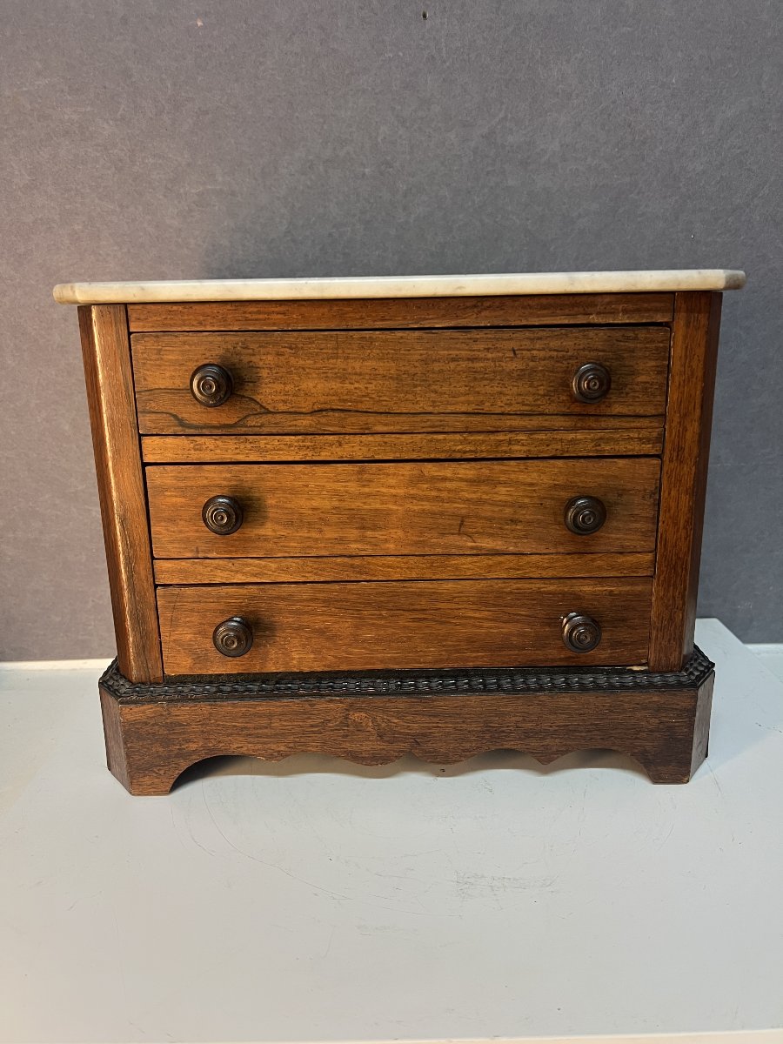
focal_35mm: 26
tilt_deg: -17.2
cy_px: 522
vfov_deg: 67.3
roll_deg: +1.1
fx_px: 784
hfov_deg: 53.1
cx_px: 392
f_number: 1.5
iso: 125
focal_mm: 5.7
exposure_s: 1/50
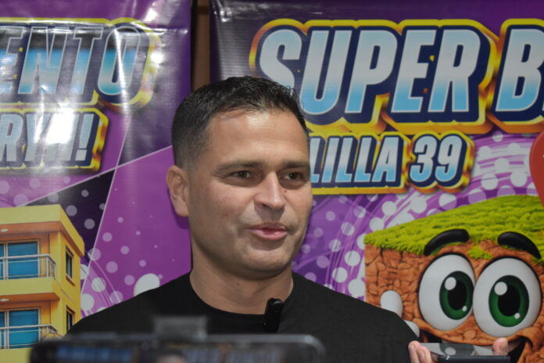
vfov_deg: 16.6
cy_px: 182
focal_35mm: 82
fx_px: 1247
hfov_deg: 24.6
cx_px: 272
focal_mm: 55
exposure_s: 1/125
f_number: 5.6
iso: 1600
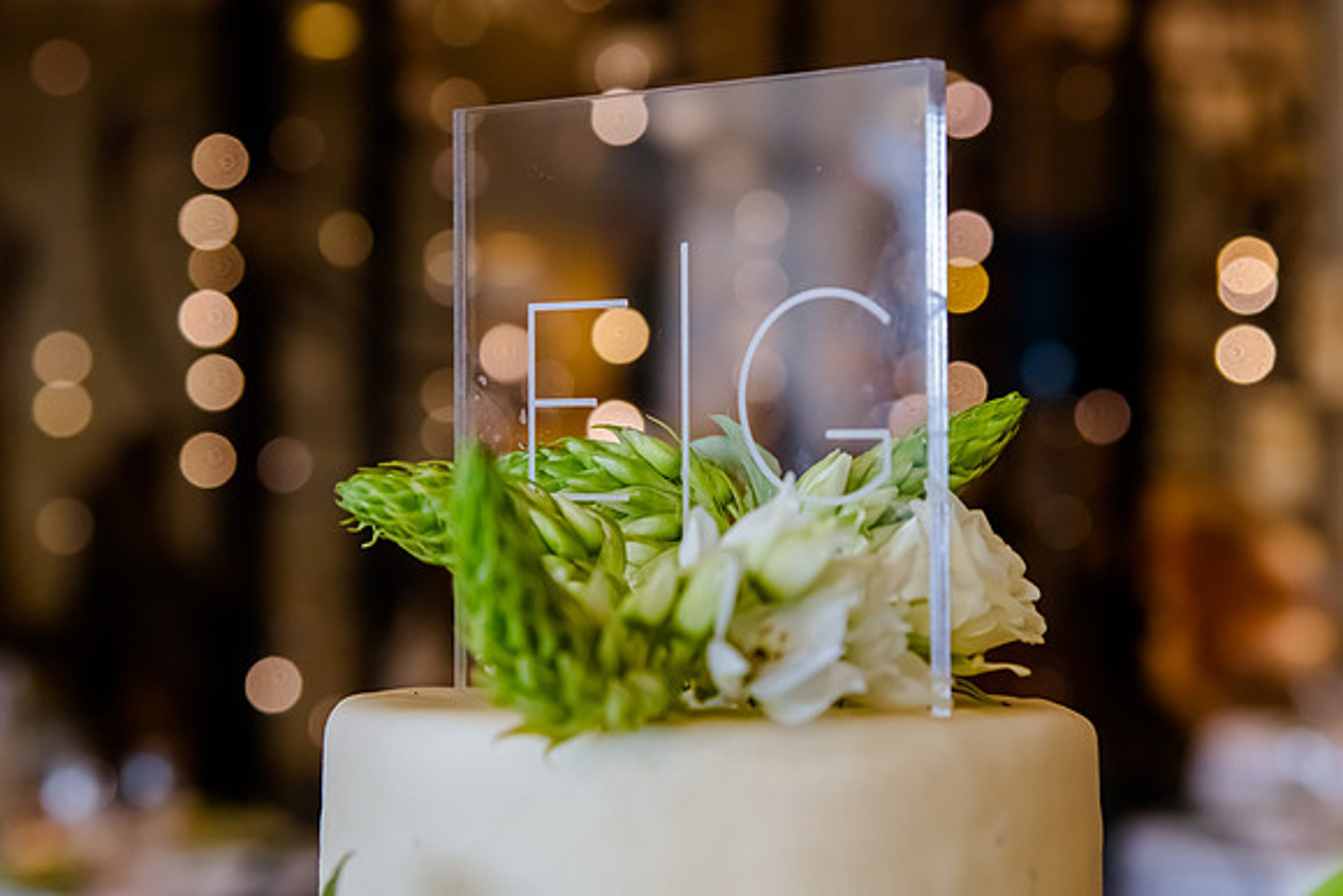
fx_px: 3140
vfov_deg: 16.2
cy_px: 357
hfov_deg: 24.1
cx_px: 672
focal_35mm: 84
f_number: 5
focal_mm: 70
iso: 2500
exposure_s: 1/250
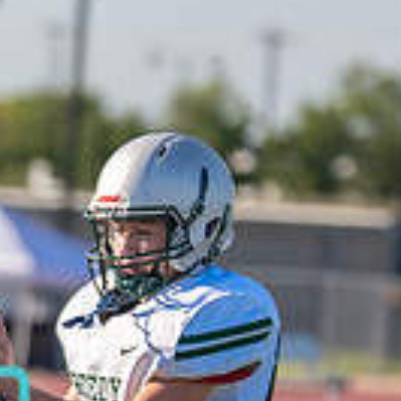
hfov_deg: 3.0
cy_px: 550
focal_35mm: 588
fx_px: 7706
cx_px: -389
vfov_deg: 3.0
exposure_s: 1/4000
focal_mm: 126
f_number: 2.8
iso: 250
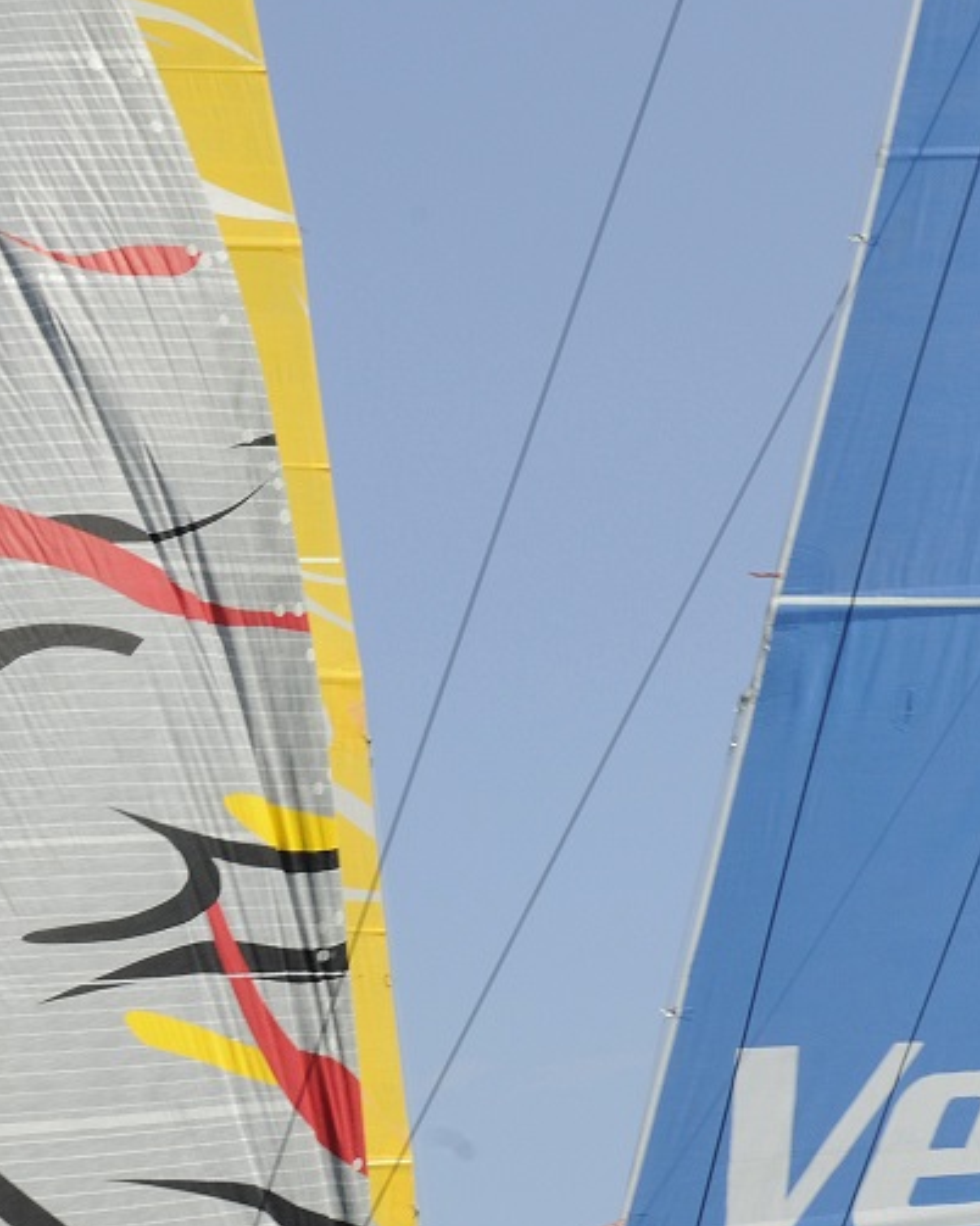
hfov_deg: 9.2
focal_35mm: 168
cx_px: 244
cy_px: 896
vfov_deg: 11.5
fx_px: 6095
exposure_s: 1/160
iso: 200
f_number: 13
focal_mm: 45
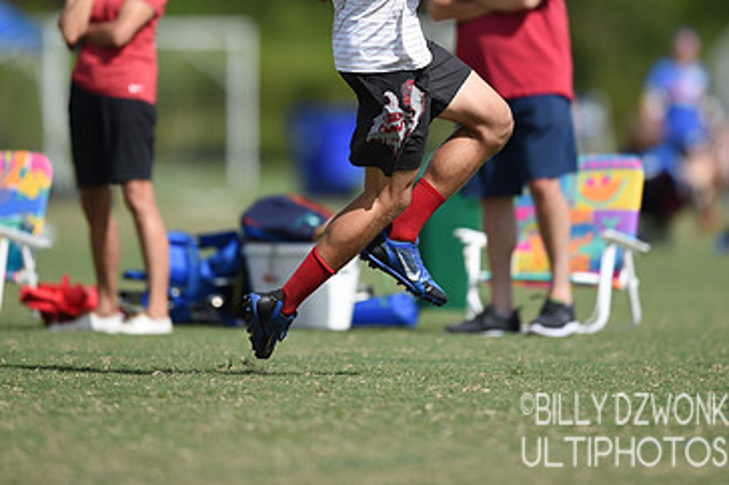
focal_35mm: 638
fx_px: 12908
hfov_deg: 3.2
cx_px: 393
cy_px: 104
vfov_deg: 2.2
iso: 100
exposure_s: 1/2500
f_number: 2.8
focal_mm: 400
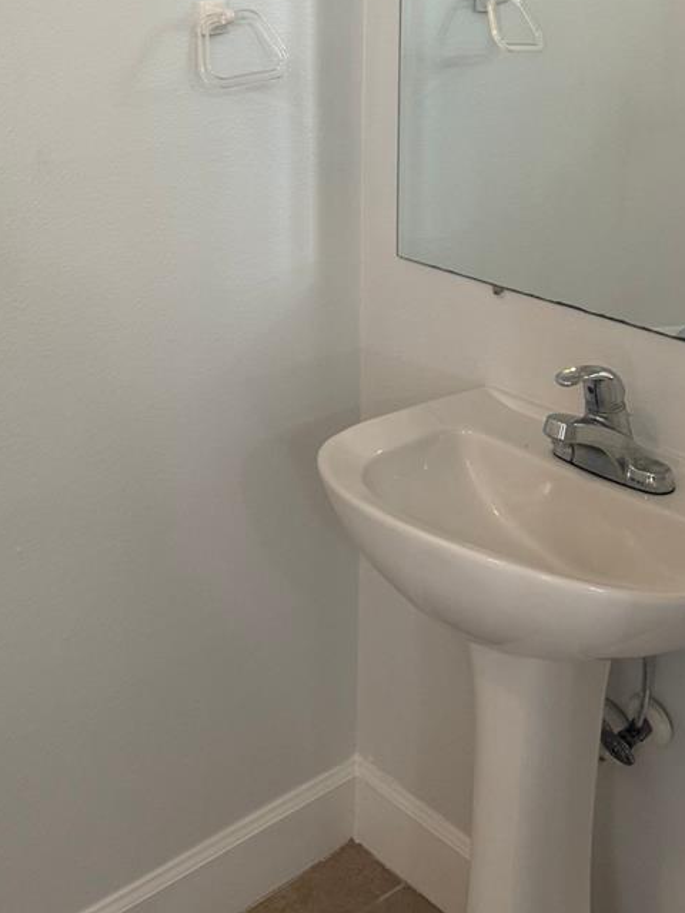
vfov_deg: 38.9
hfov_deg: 31.8
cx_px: 203
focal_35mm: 45
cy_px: 81
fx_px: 1187
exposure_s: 1/120
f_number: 1.78
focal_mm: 6.76
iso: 200
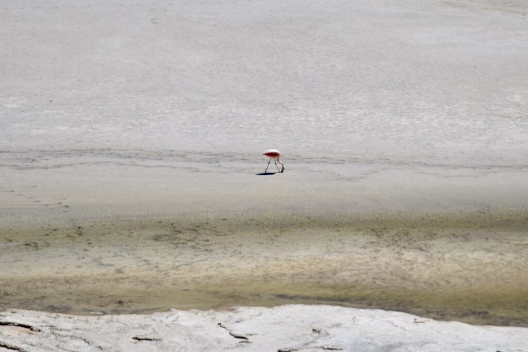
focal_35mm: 400
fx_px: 5867
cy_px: 176
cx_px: 264
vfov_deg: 3.4
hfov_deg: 5.2
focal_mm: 400
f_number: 8
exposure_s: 1/1250
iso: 100
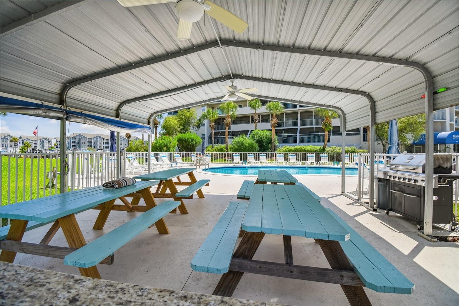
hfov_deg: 100.4
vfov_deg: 77.3
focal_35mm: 15
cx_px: 230
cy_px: 153
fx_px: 191
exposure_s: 1/200
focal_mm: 10
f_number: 7.1
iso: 100
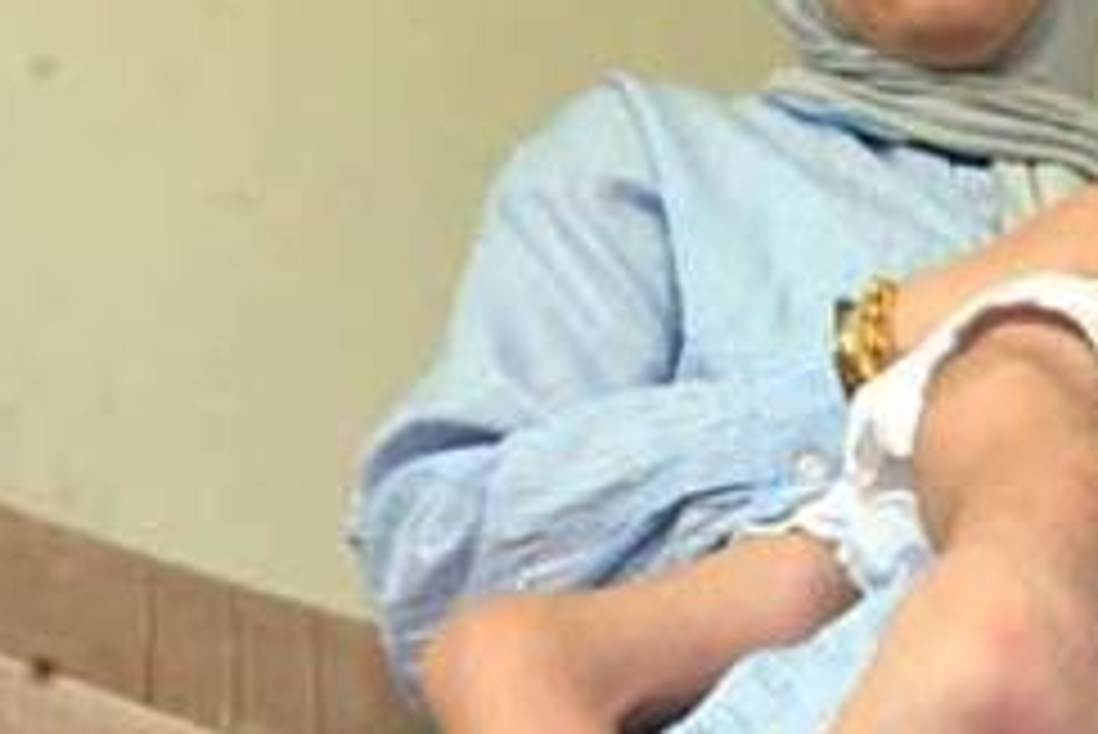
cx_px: 945
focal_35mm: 86
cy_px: 567
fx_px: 2624
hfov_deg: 23.1
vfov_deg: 15.8
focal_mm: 28
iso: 5000
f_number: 9
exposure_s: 1/320
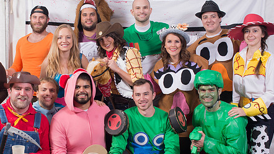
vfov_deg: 16.2
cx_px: 100
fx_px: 537
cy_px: 104
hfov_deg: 28.5
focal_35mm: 74
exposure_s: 1/100
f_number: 9
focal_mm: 50
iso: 500
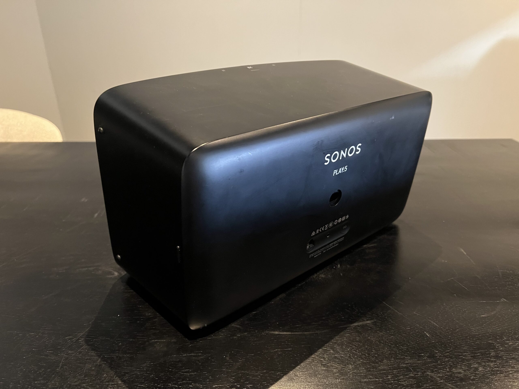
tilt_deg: -25.7
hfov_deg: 67.3
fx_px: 390
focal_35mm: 26
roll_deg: +0.6
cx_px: 260
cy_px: 194
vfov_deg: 53.1
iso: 640
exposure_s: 1/30
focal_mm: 5.7
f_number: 1.5
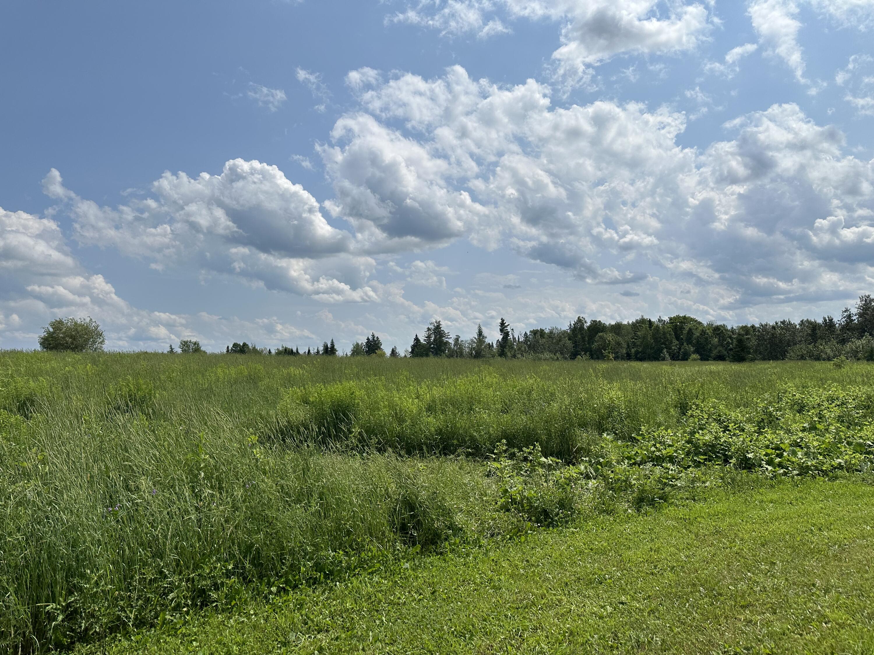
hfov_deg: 71.6
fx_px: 606
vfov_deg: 56.8
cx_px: 437
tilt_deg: +2.6
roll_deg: +4.0
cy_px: 328
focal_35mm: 24
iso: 80
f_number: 1.78
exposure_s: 1/12048
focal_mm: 6.86
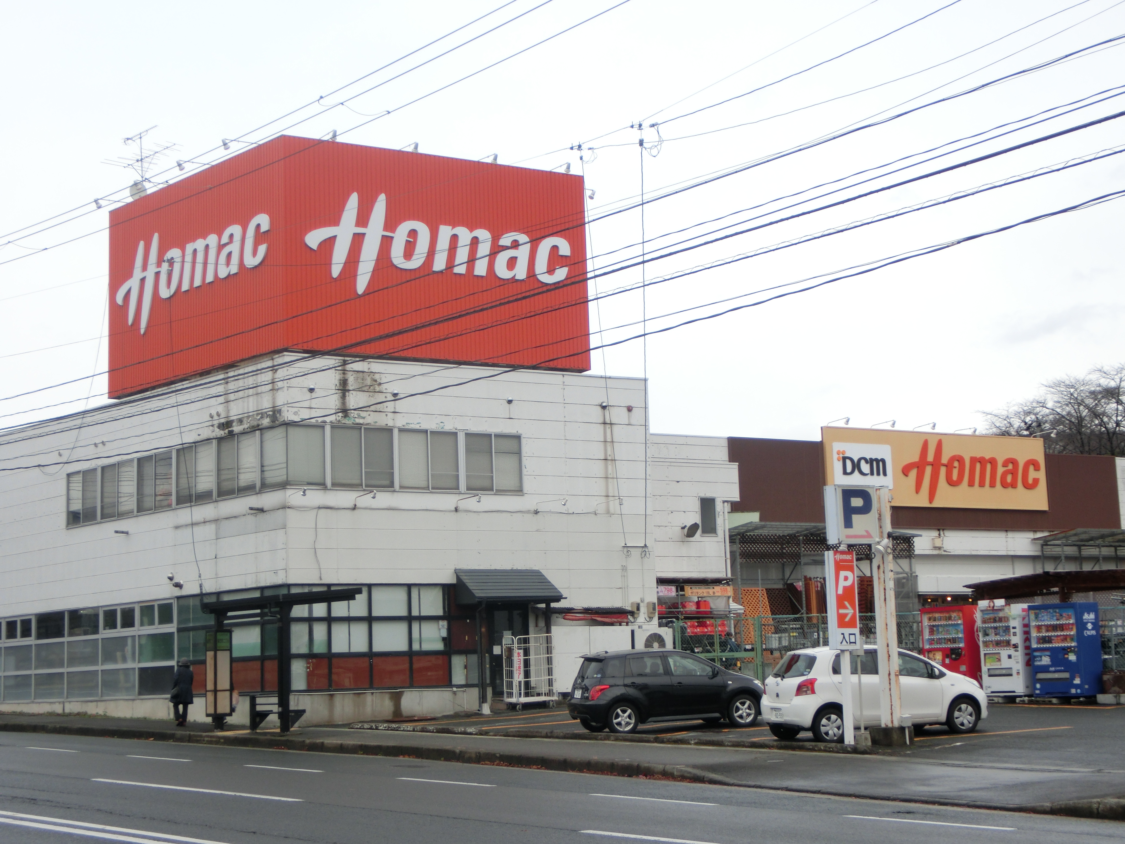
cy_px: 422
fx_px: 1625
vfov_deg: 29.1
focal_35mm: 50
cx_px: 562
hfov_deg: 38.2
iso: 80
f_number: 4.3
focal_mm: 9.16
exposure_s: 1/200
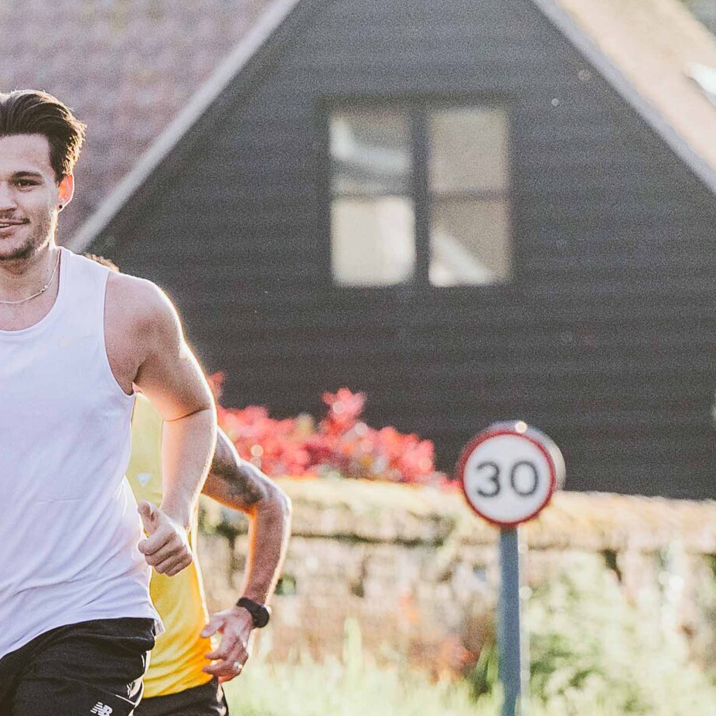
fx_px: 10718
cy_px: 591
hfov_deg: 3.8
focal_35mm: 458
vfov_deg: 3.8
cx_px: 89
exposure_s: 1/2000
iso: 500
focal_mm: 130
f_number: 3.5
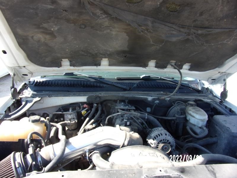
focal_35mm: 24
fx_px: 164
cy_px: 89
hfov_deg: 71.6
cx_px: 118
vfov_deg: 56.8
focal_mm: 4.3
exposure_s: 1/210
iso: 80
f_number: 3.3
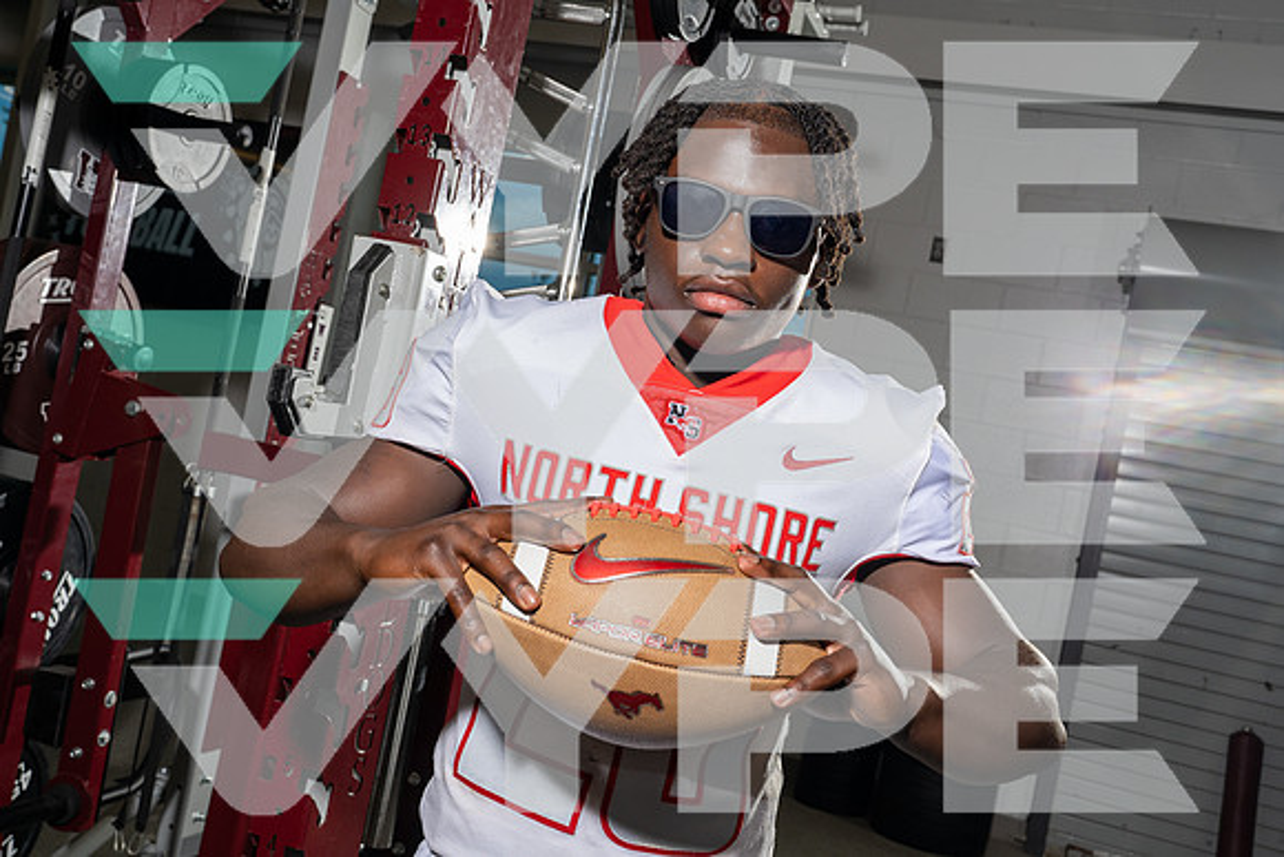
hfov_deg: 53.1
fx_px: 1284
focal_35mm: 36
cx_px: 642
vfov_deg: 36.9
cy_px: 428
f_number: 8
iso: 320
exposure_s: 1/250
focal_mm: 36
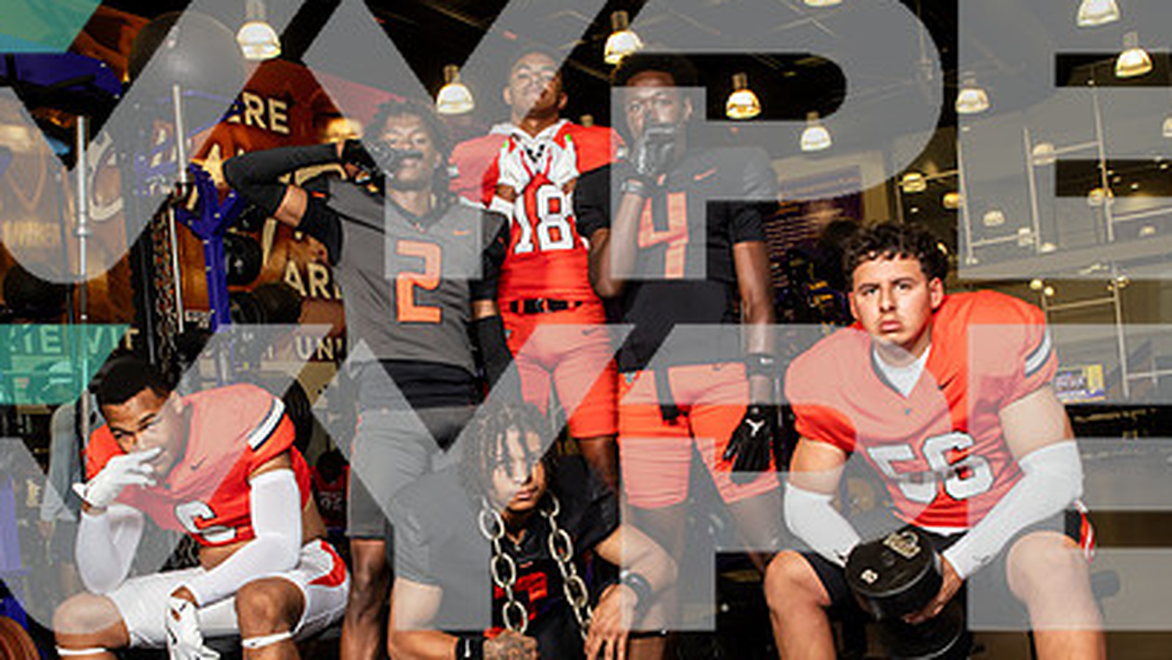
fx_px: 1212
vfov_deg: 30.0
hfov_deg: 51.6
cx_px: 564
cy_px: 479
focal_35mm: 39
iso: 500
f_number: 5.6
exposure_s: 1/250
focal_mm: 26
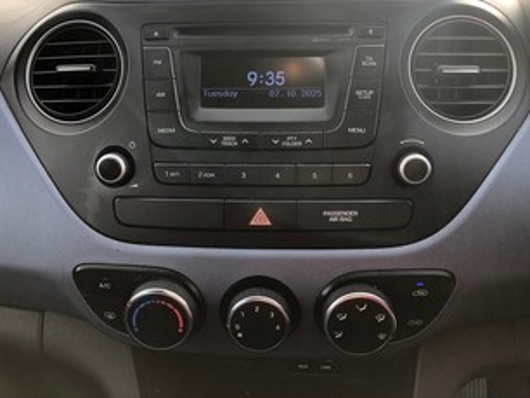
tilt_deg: -22.8
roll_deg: +1.0
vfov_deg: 44.1
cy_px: 173
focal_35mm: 32
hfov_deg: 56.8
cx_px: 272
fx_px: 490
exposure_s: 1/120
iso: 32
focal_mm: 3.99
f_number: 1.8
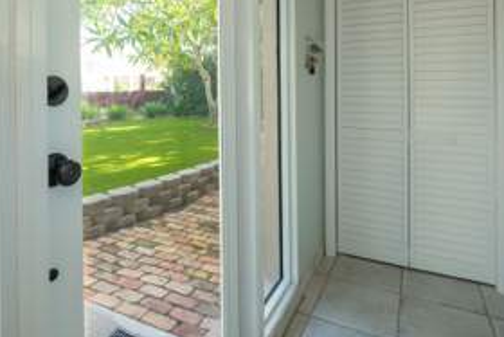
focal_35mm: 24
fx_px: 336
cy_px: 83
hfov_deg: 73.7
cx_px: 241
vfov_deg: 50.9
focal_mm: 14
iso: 1250
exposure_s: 1/80
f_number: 8
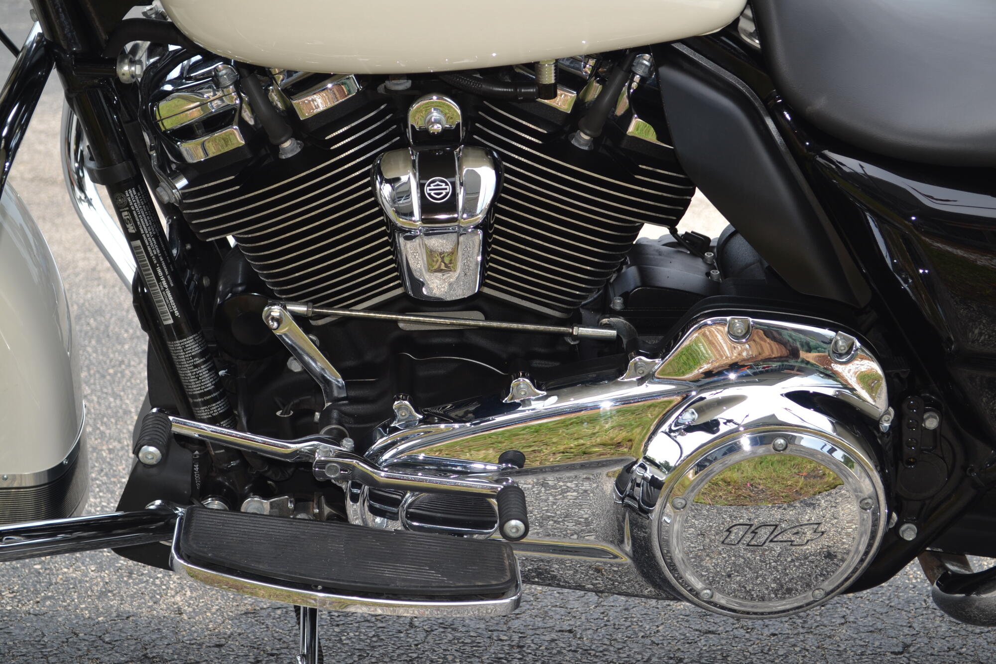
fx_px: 1867
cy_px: 332
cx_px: 498
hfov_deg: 29.9
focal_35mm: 68
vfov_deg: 20.2
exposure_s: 1/200
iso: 100
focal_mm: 45
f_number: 5.3
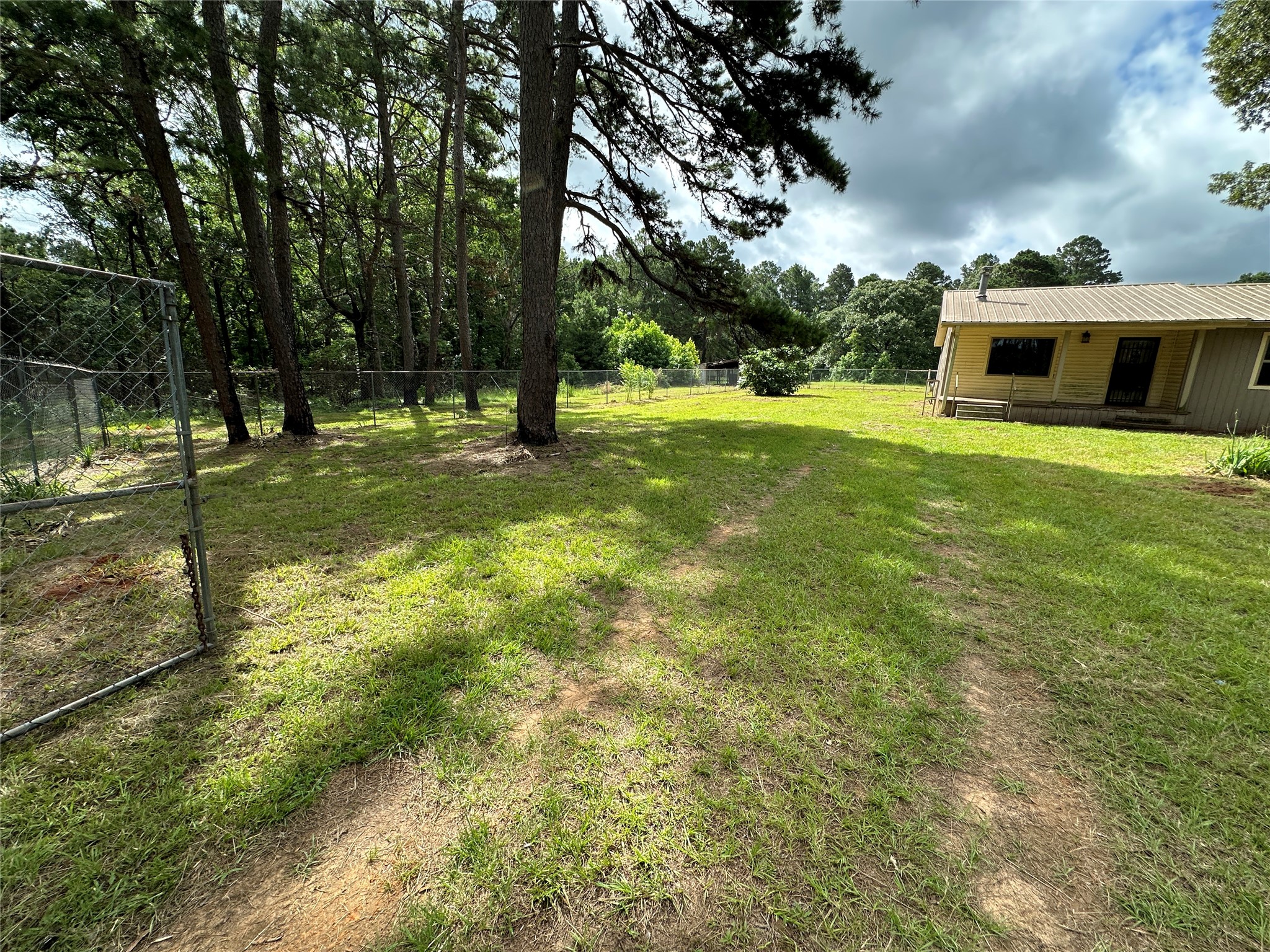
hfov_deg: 102.1
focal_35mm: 14
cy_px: 476
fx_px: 514
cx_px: 635
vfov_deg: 85.7
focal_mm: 2.22
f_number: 2.2
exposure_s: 1/564
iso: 40
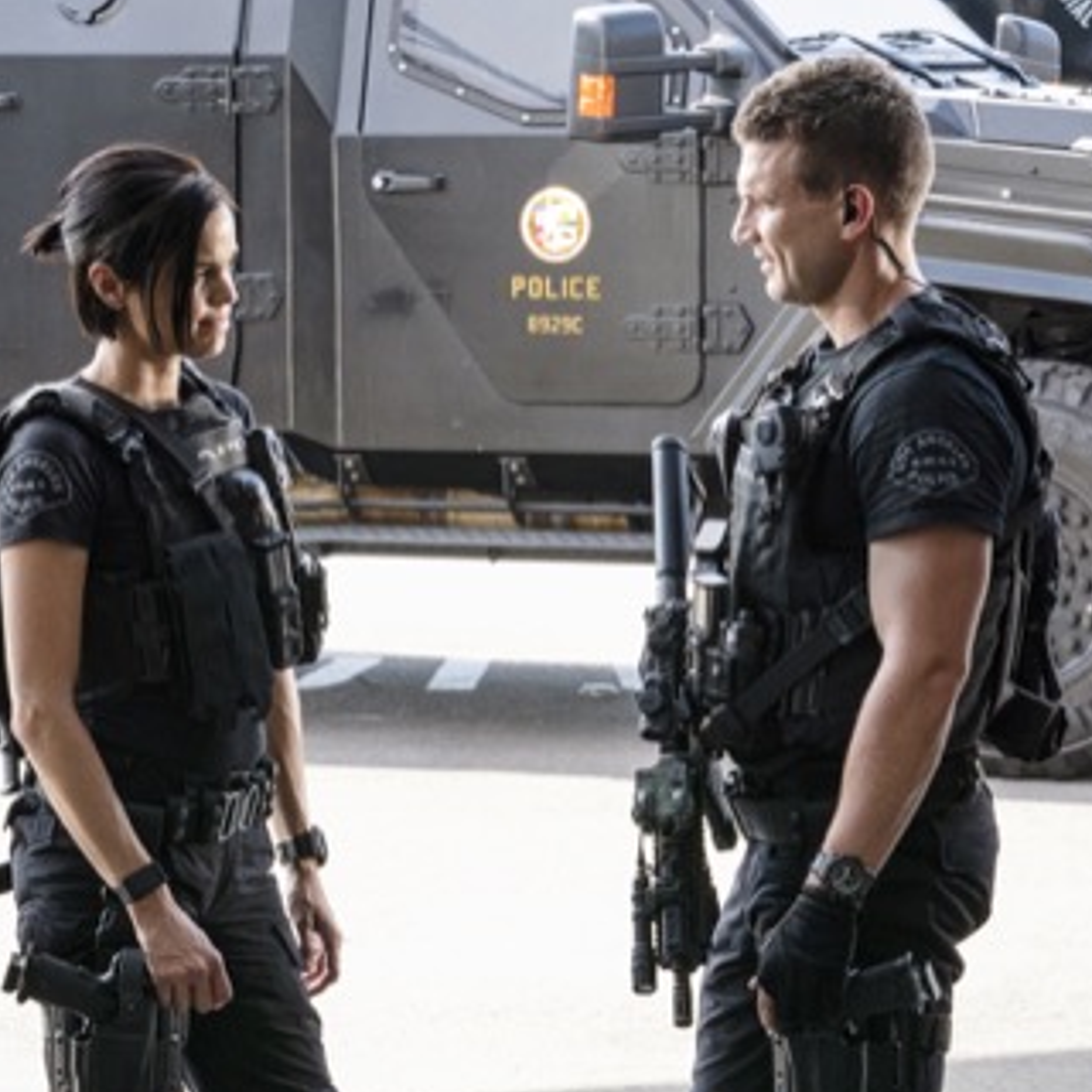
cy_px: 561
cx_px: 495
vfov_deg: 10.5
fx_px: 5960
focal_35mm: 167
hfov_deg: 10.5
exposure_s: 1/250
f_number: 22
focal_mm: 126
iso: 6400
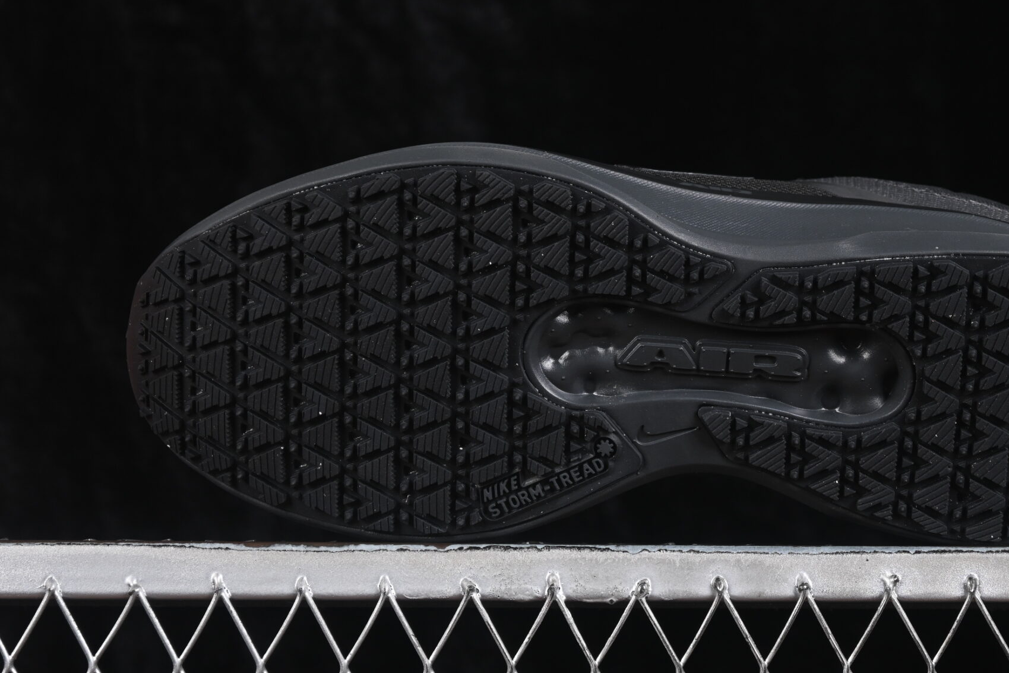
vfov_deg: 12.1
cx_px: 646
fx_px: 3167
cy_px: 230
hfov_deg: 18.1
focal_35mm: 113
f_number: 6.3
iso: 160
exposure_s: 1/60
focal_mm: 50
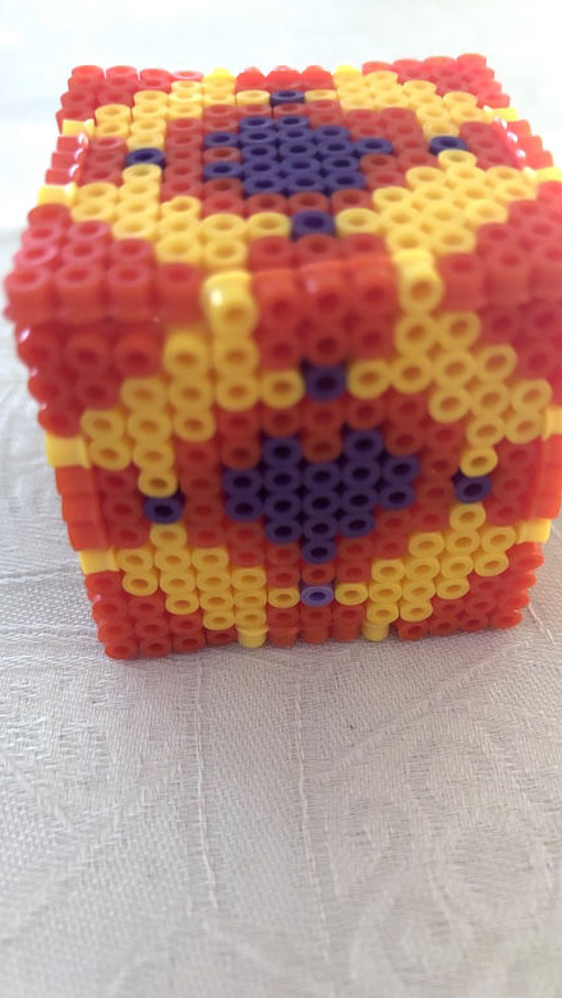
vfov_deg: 66.0
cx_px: 315
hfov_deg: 40.2
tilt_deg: -45.6
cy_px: 495
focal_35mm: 29
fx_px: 767
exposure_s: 1/30
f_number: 1.6
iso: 800
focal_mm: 5.96
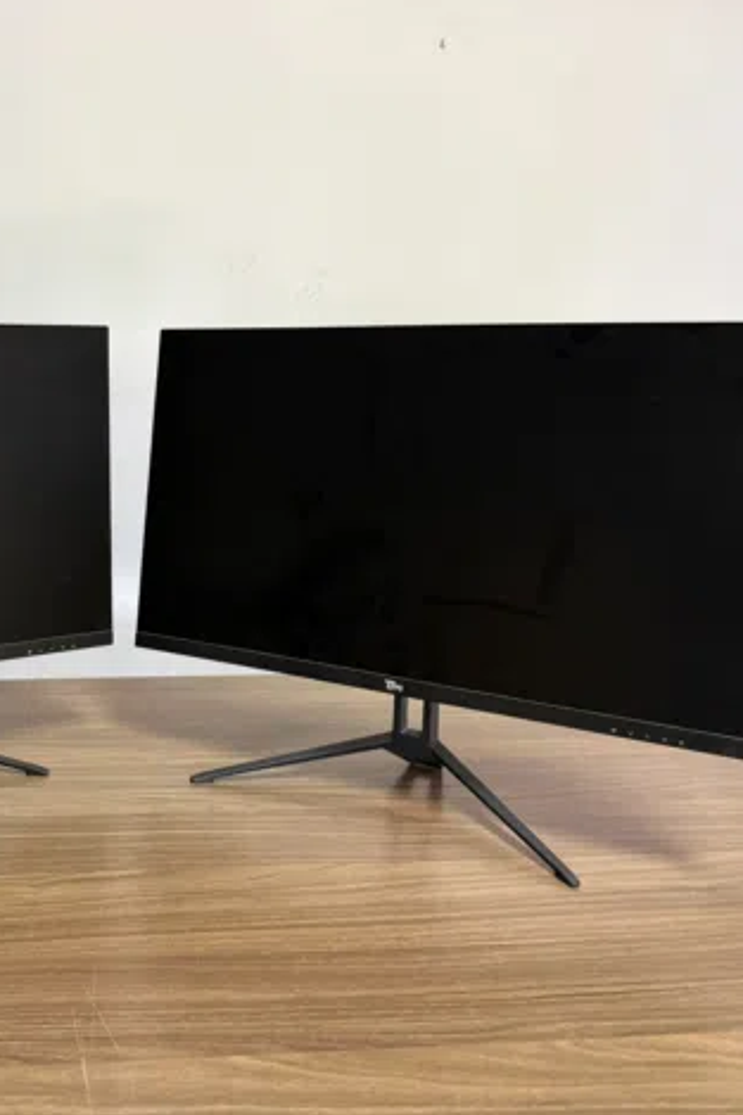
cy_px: 548
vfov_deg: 55.8
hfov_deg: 37.3
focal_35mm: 34
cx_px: 138
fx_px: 1053
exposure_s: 1/50
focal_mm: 6.76
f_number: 1.78
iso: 640
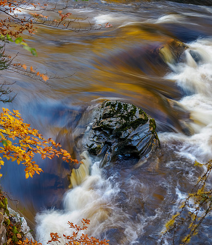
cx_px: 114
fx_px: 756
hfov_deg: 16.0
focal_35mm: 101
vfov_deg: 18.4
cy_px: 122
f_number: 4
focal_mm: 40
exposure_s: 1/2
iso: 800
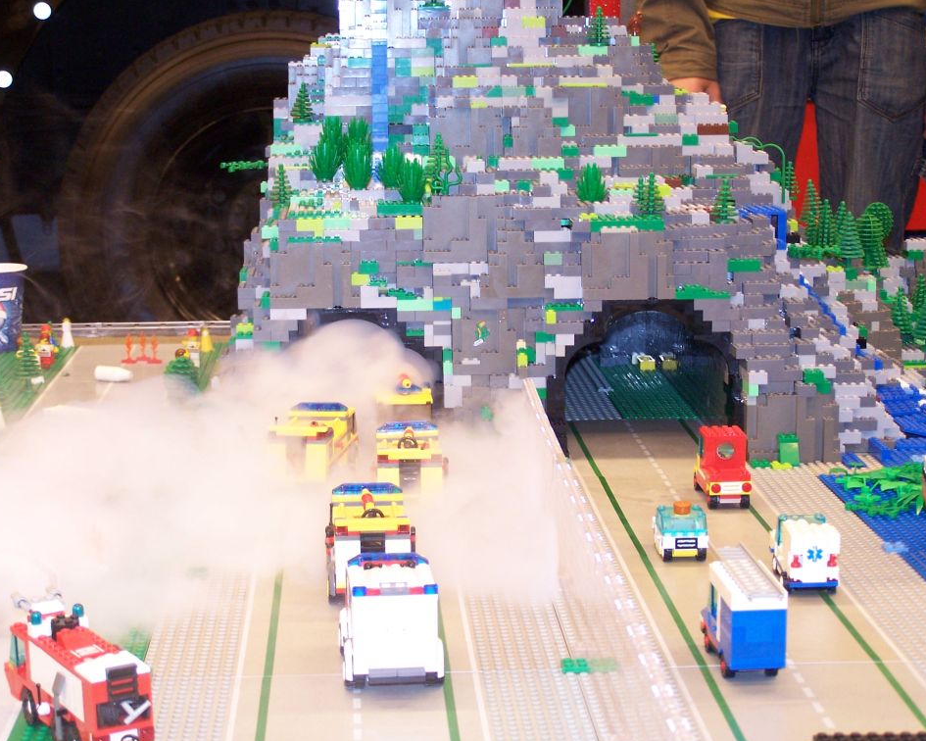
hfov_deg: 26.1
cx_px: 426
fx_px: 2001
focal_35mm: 73
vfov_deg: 21.0
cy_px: 375
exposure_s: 1/6
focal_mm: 11.5
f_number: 3.2
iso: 140
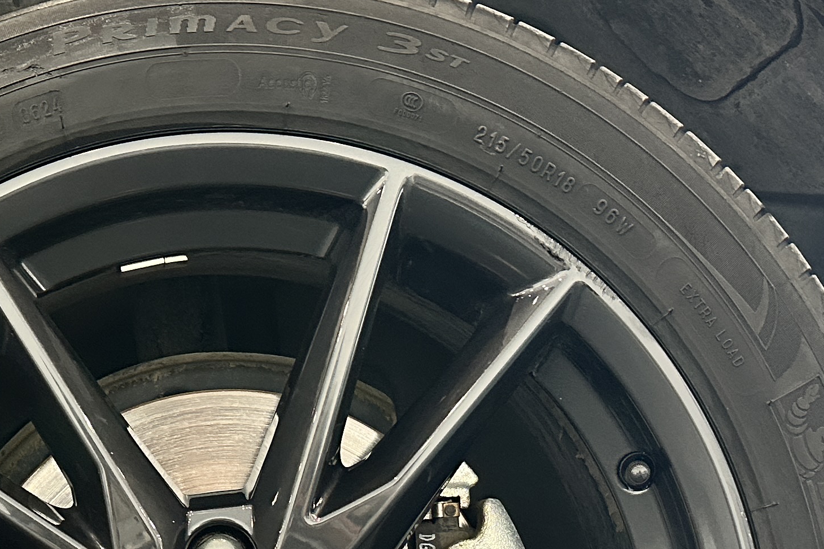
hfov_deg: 29.0
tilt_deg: -2.1
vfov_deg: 18.7
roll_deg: +0.7
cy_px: 655
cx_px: 246
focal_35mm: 69
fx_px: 1579
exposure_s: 1/60
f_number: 1.78
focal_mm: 6.86
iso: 500
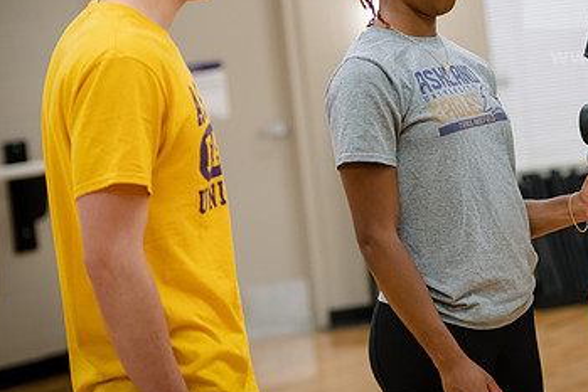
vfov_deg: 8.4
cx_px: 473
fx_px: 2663
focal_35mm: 163
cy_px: 92
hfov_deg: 12.5
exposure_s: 1/160
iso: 1250
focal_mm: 98
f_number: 3.2
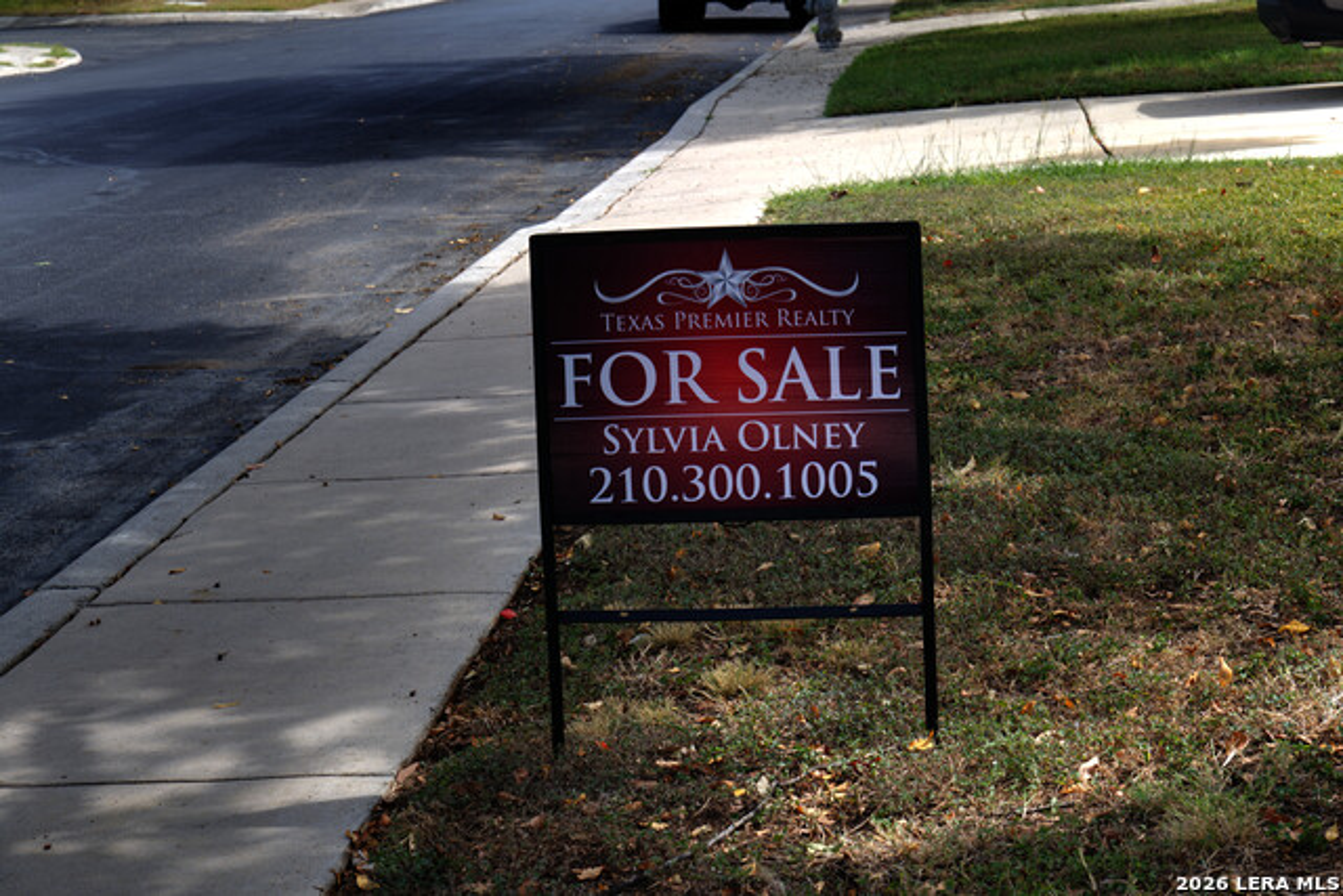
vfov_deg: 17.2
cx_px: 672
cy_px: 448
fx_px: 2966
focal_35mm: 80
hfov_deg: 25.5
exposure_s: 1/200
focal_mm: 53
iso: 100
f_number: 7.1
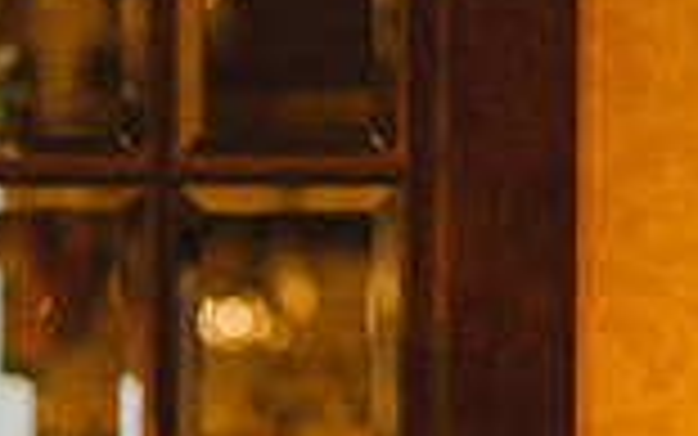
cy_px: 447
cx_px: -610
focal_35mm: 327
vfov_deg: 4.0
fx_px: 6223
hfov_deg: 6.3
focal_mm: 85
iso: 800
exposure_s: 1/160
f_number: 2.2
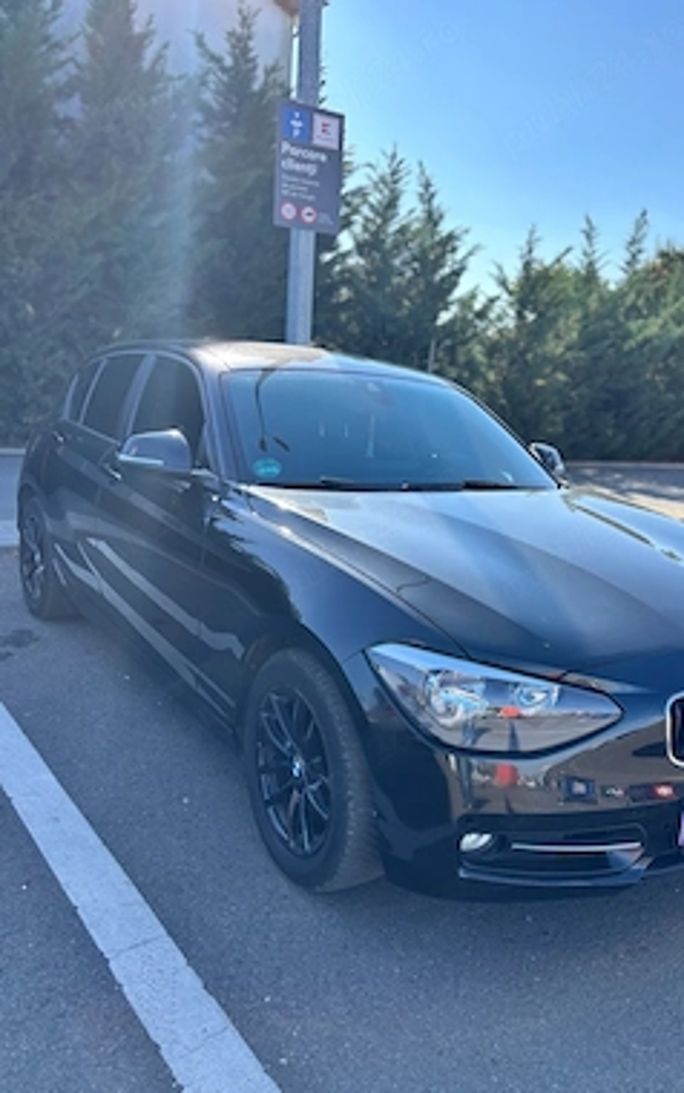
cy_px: 570
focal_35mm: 29
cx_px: 425
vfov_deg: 64.6
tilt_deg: -12.1
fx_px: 864
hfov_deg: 42.9
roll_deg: -5.6
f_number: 1.6
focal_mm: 5.96
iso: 50
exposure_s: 1/1115
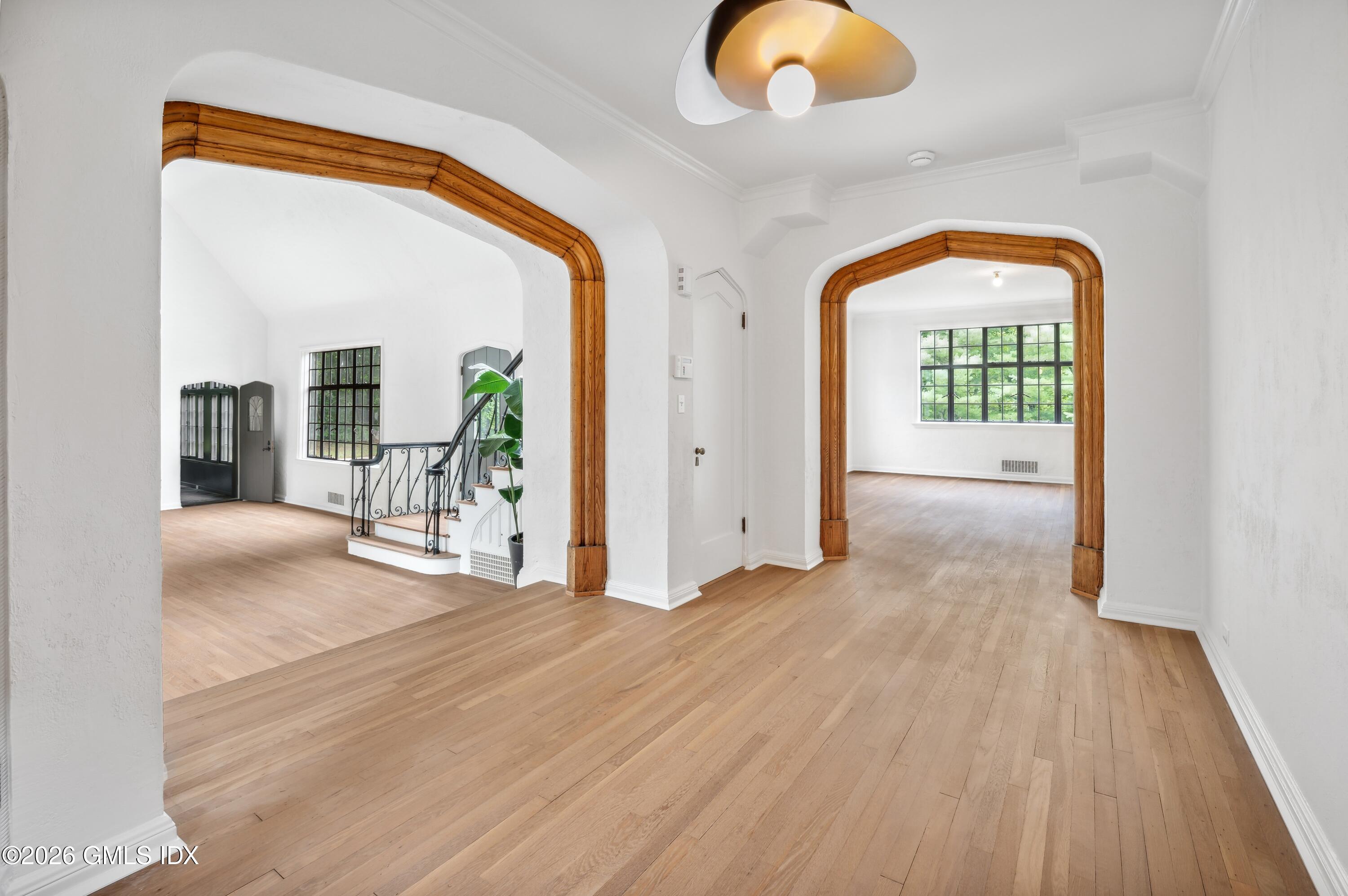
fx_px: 580
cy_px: 448
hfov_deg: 98.6
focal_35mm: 16
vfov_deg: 75.4
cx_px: 674
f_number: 11
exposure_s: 1/1.25
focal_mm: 15.5
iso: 200
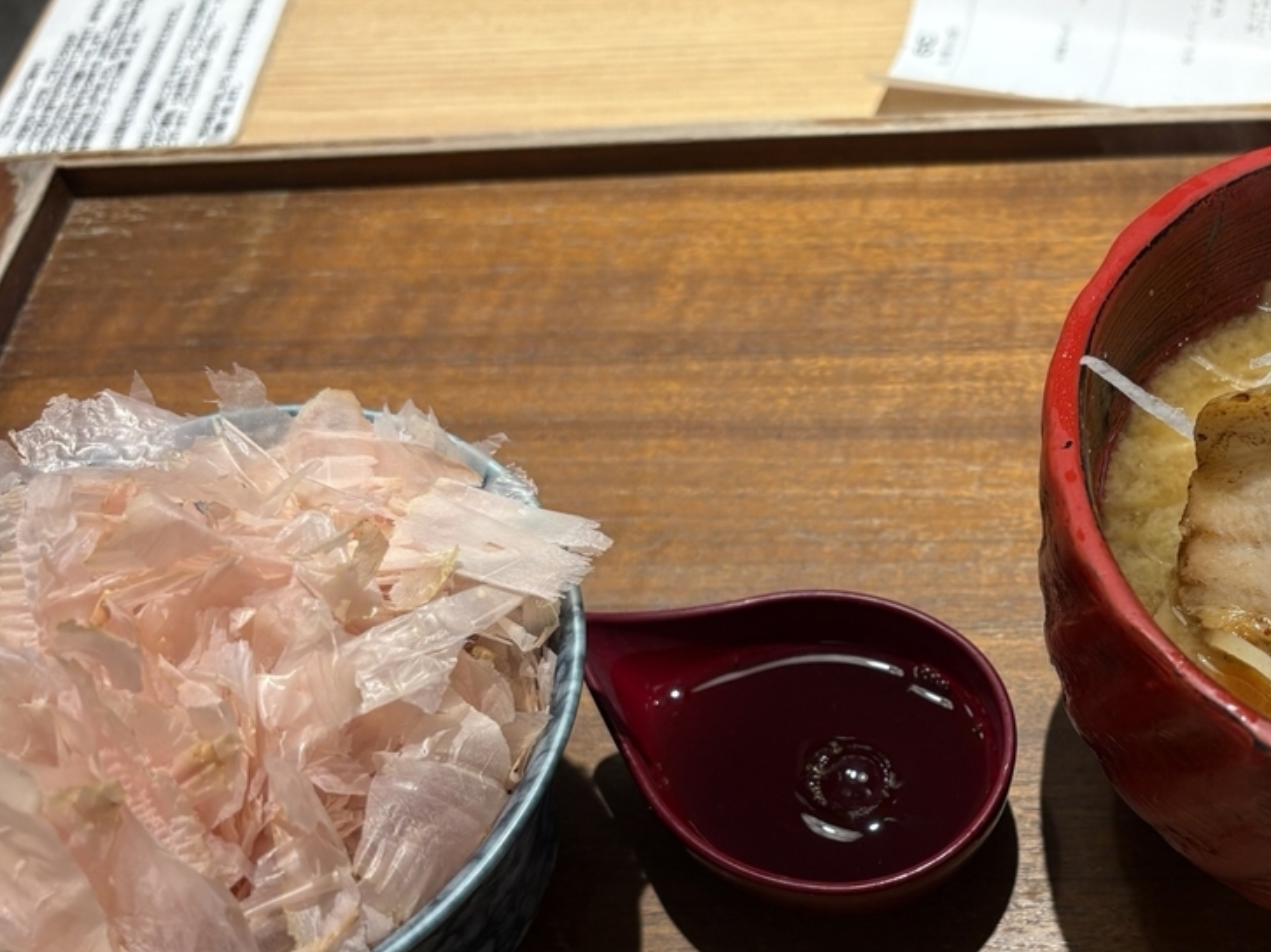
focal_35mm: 43
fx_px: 1578
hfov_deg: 42.6
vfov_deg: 33.3
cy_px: 620
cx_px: 947
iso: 64
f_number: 1.6
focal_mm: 5.96
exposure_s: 1/120
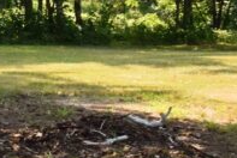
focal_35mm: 146
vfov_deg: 9.3
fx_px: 963
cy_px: -20
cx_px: -213
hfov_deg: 12.6
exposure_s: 1/200
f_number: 13
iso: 320
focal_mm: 16
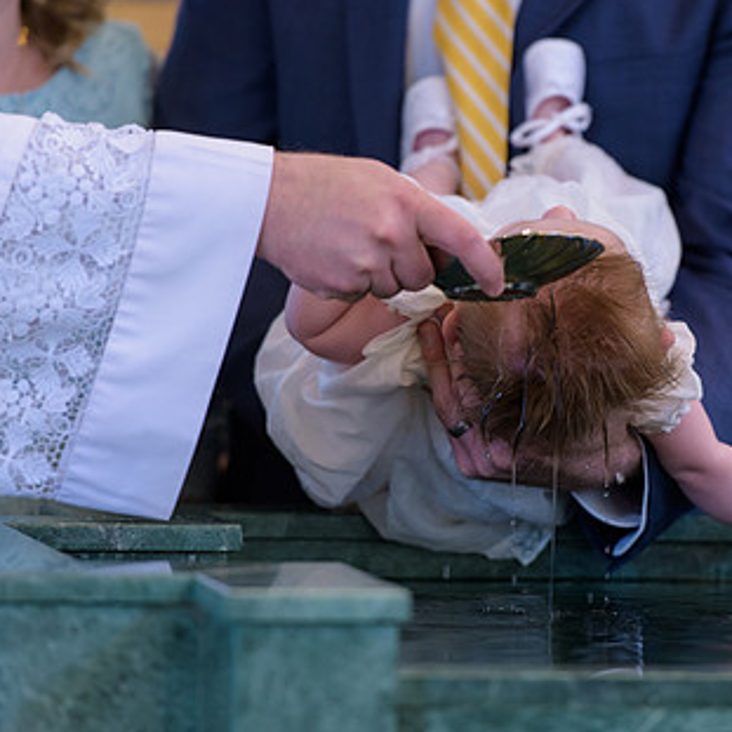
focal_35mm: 317
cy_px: 331
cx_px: 553
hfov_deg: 5.5
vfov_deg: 5.5
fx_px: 7584
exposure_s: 1/200
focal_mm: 200
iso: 1000
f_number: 3.2
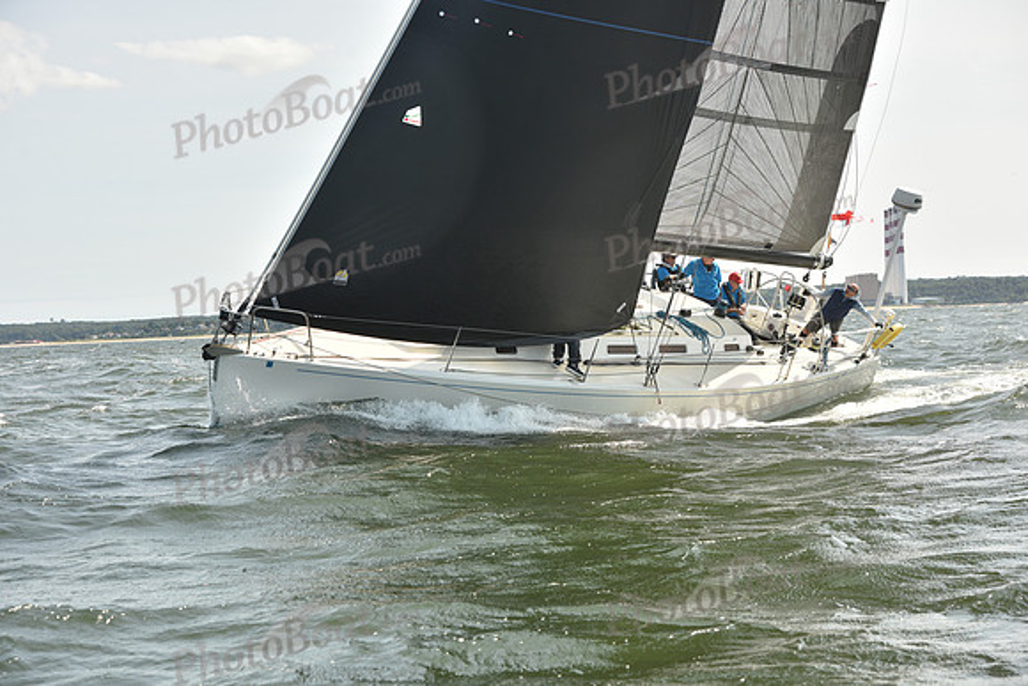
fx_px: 1999
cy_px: 343
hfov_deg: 28.8
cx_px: 514
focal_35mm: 70
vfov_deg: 19.5
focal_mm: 70
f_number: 6.3
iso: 250
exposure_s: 1/800
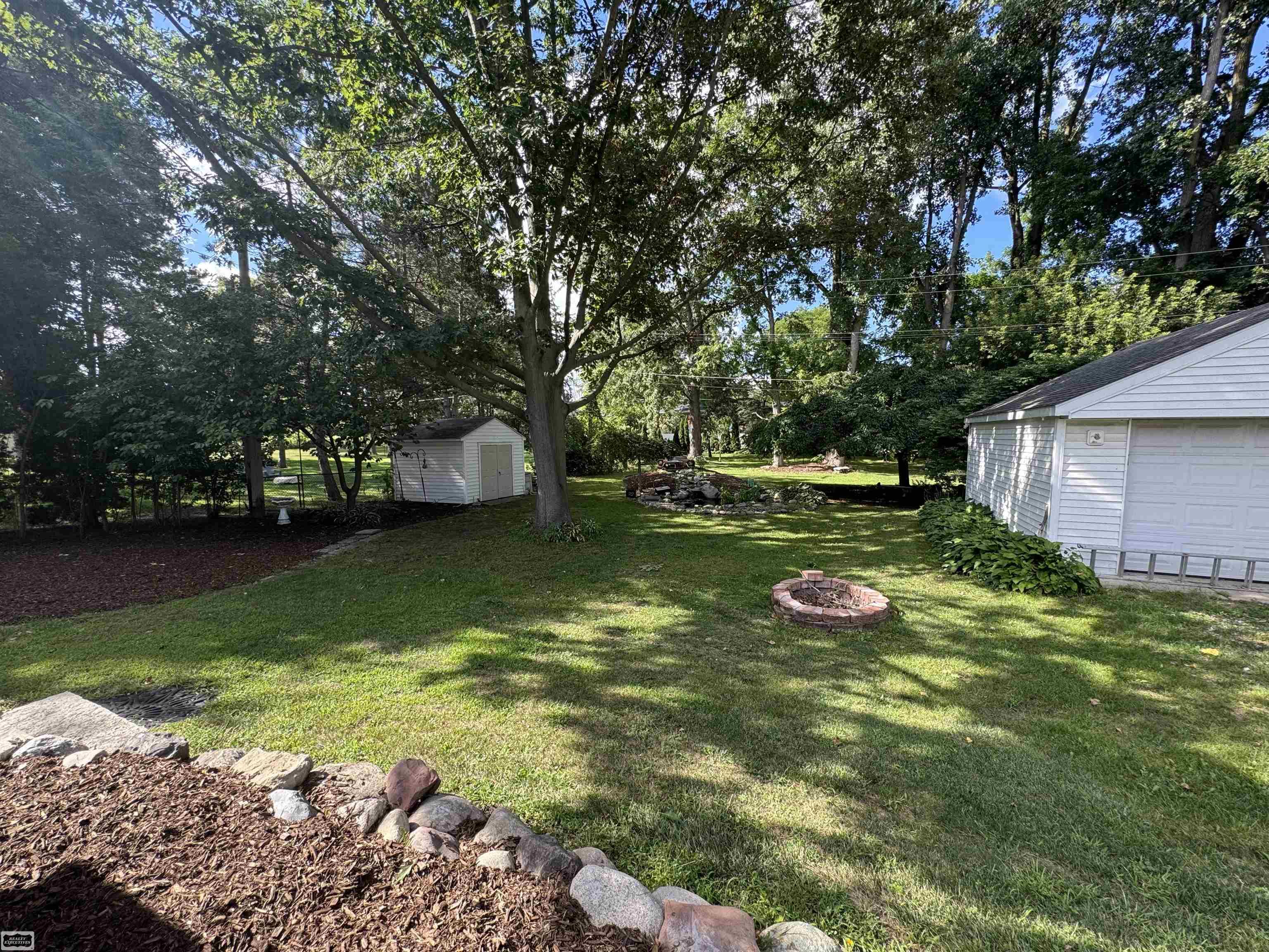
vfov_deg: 85.7
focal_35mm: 14
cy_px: 476
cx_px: 634
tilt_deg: -4.6
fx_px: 513
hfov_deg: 102.1
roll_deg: -0.2
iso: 40
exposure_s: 1/200
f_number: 2.2
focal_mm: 2.22
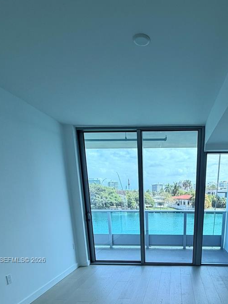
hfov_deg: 52.9
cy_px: 261
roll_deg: -0.1
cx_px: 165
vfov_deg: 61.1
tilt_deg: -16.3
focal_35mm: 25
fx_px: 220
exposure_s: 1/177
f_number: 2.2
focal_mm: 2.22
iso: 50
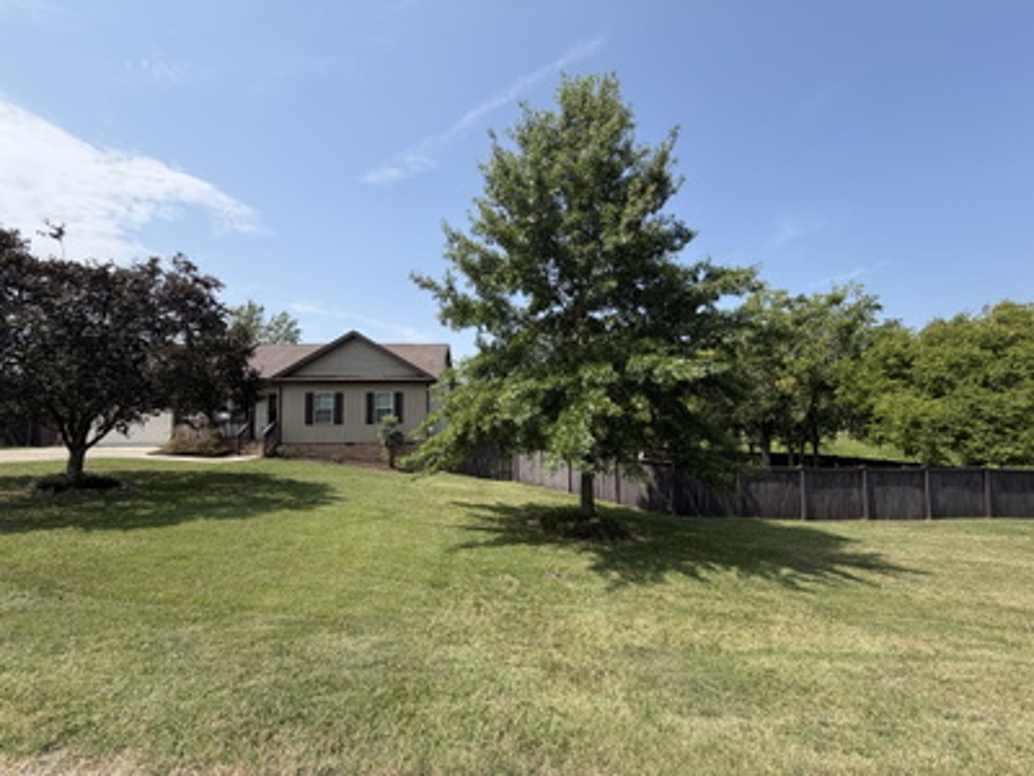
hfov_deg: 102.1
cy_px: 388
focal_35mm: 14
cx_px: 517
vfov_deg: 85.7
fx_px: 418
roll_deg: +0.9
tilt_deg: +3.4
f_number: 2.2
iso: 25
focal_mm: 2.22
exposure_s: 1/770
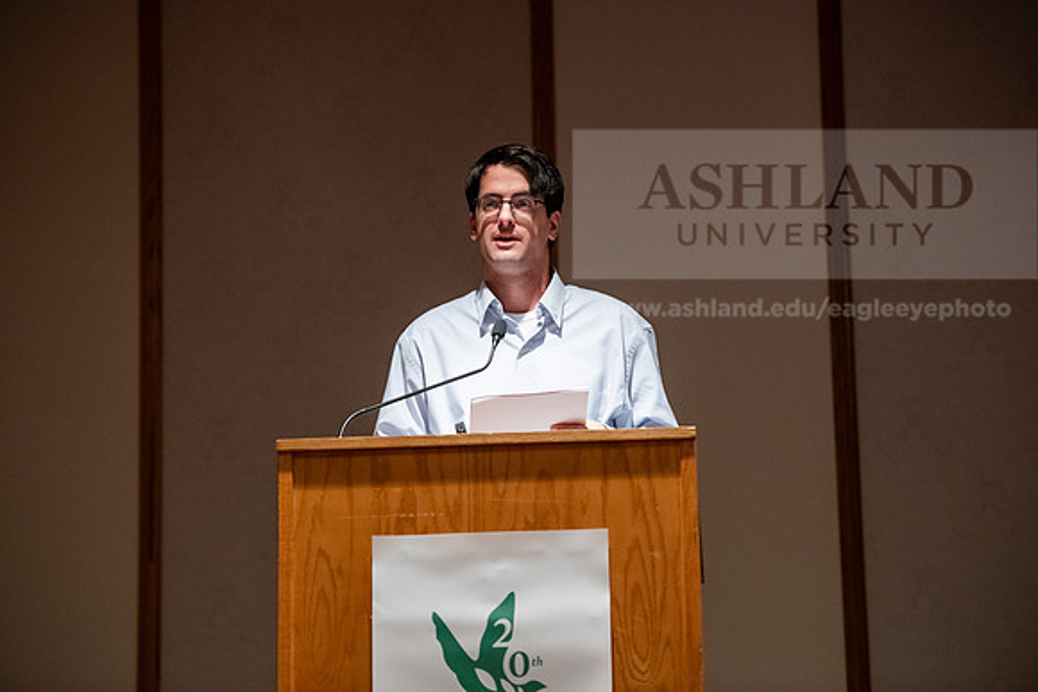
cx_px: 519
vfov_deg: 12.2
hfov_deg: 18.3
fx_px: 3230
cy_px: 346
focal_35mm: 112
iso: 3200
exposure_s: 1/200
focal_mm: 112
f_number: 3.2
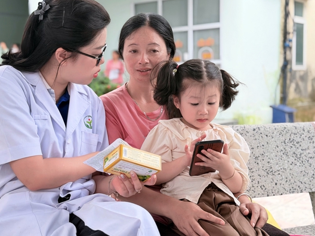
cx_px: 122
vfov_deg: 24.4
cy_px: 122
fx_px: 546
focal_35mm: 60
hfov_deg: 32.1
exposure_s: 1/316
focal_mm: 6.8
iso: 64
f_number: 1.8
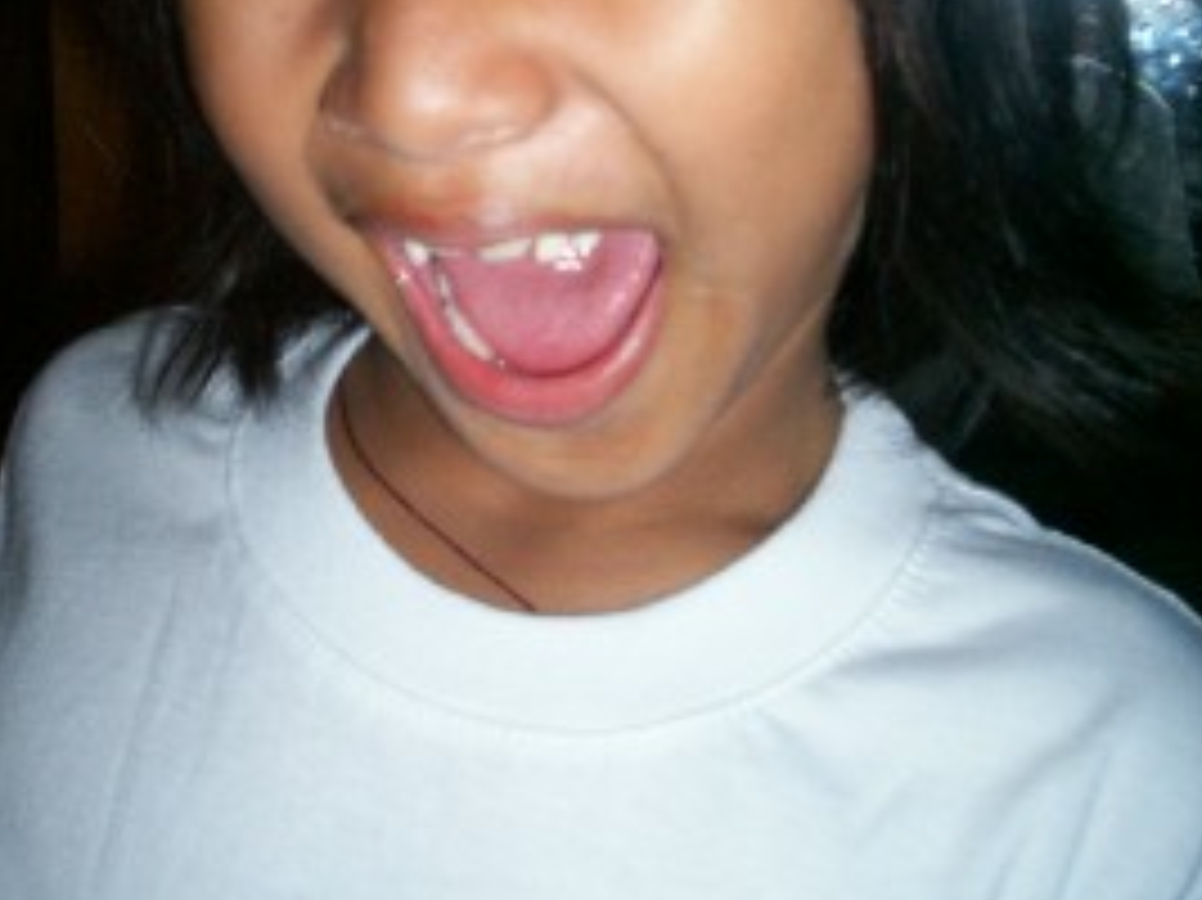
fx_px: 1874
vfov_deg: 26.4
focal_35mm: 54
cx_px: 558
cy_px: 144
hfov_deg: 35.5
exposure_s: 1/64
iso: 140
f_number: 4.5
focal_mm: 5.9
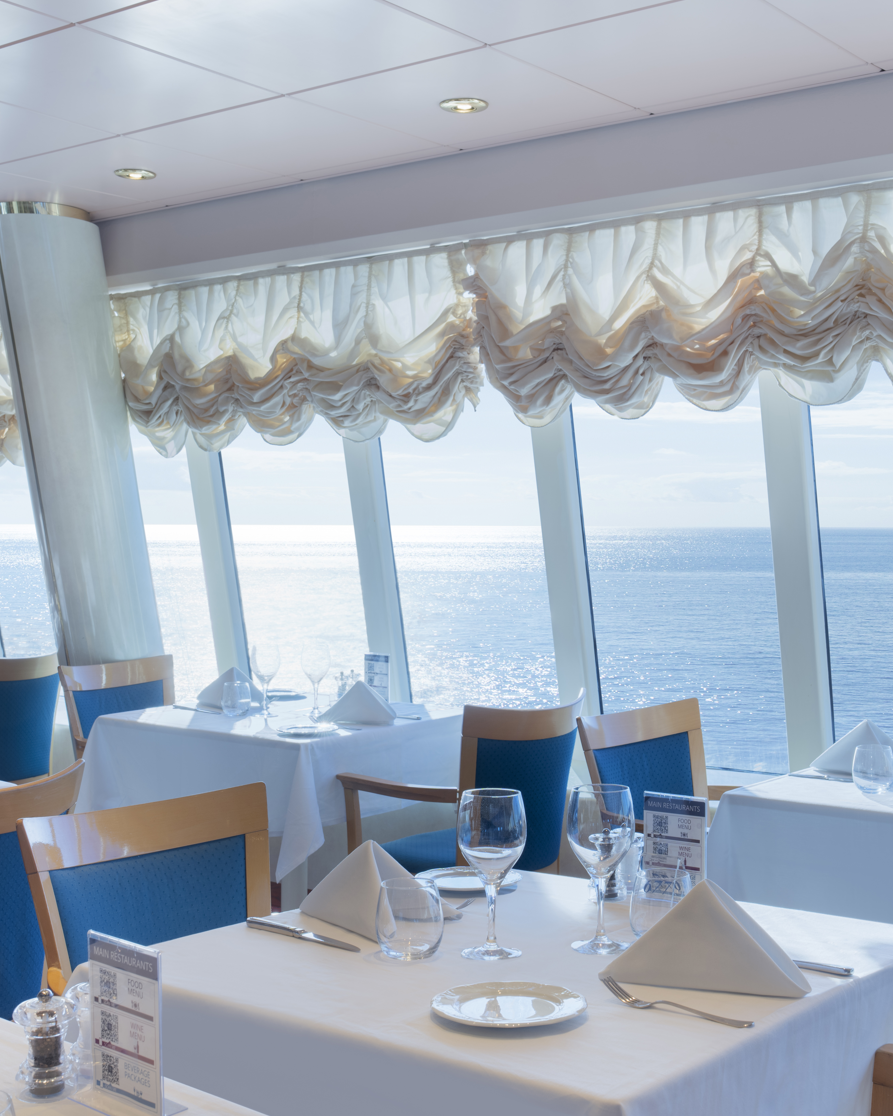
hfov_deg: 32.7
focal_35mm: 46
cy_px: 568
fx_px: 1520
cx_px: 501
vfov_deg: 40.3
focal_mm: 32
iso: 200
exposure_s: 1/15
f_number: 11
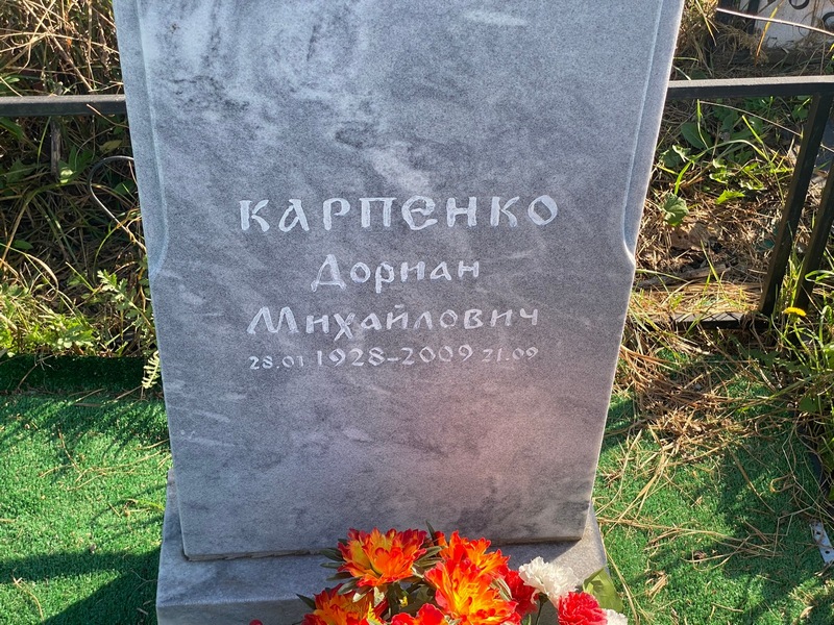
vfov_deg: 28.0
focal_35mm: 52
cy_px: 312
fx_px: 1253
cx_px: 417
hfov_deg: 36.8
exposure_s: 1/400
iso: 20
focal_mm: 6
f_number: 2
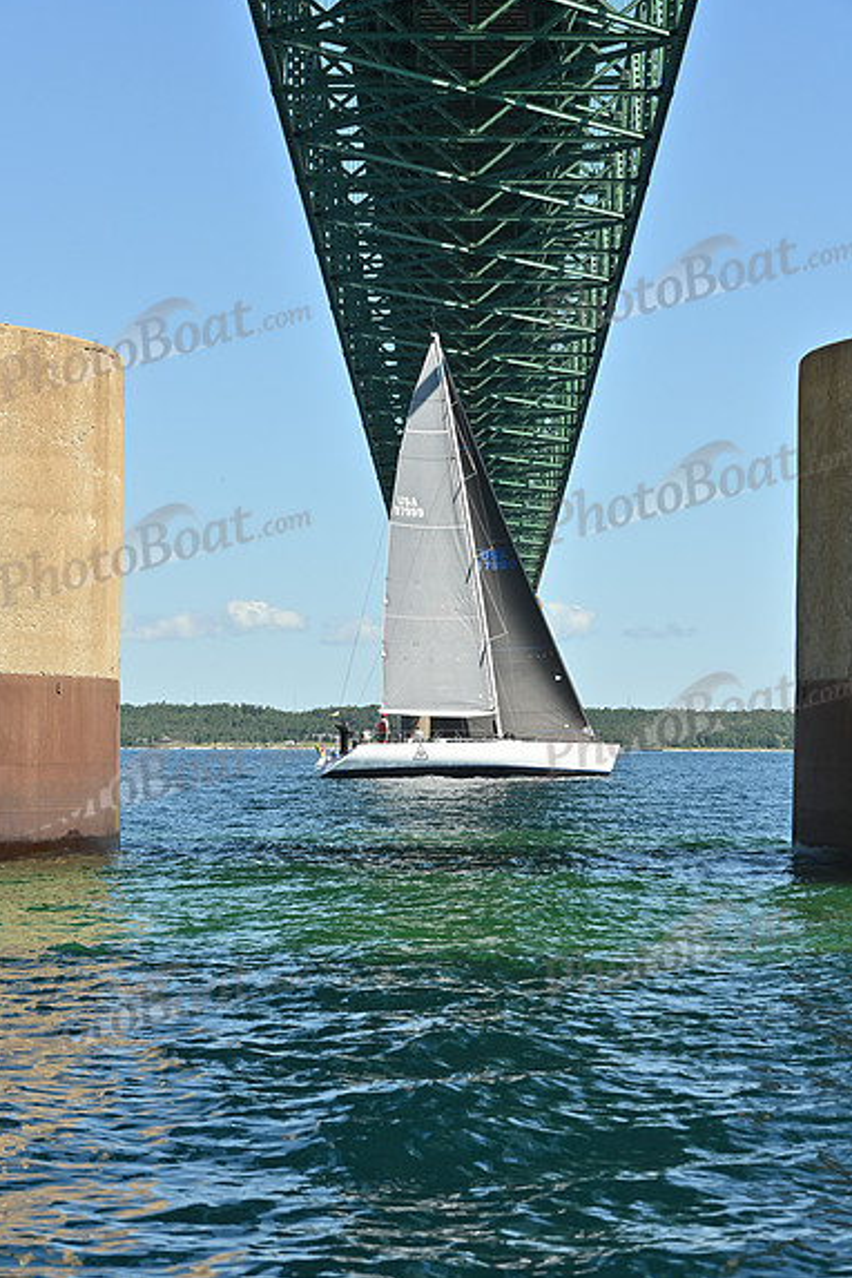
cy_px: 636
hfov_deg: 15.7
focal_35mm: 87
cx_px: 427
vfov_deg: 23.4
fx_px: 3088
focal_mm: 86
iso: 320
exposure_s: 1/1000
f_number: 8
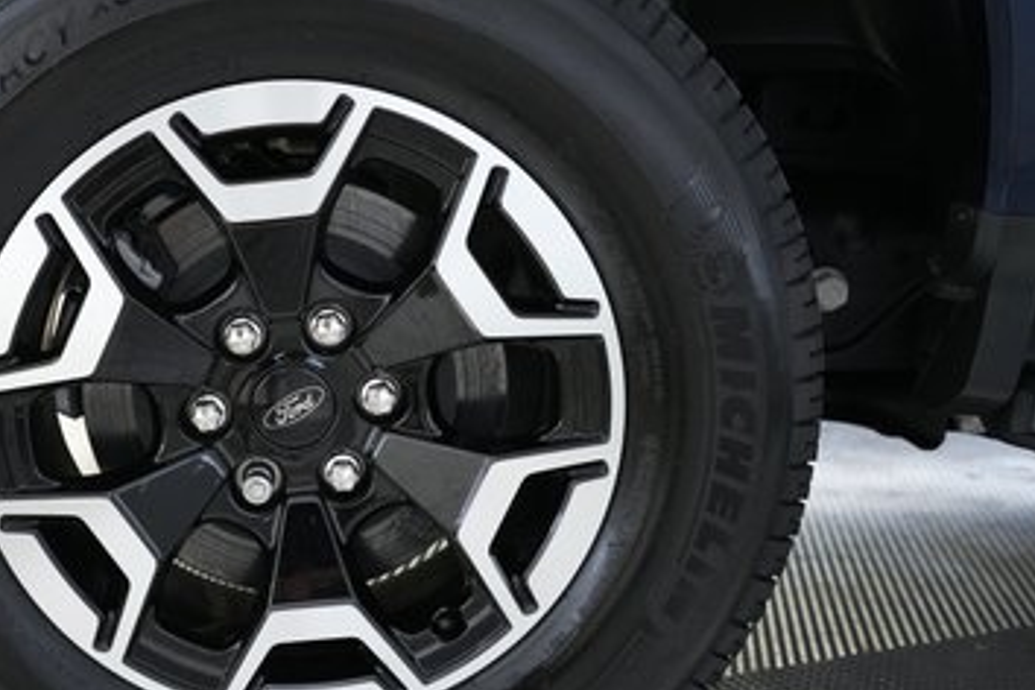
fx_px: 1351
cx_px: 272
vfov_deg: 28.6
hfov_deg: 40.8
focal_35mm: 47
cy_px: 386
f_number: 2.8
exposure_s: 1/320
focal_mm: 26
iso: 4000
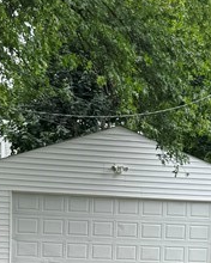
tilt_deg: -7.8
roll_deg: -3.8
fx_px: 851
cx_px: 135
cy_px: 355
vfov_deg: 16.5
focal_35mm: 109
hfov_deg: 14.1
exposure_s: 1/145
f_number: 1.78
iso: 80
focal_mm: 6.76
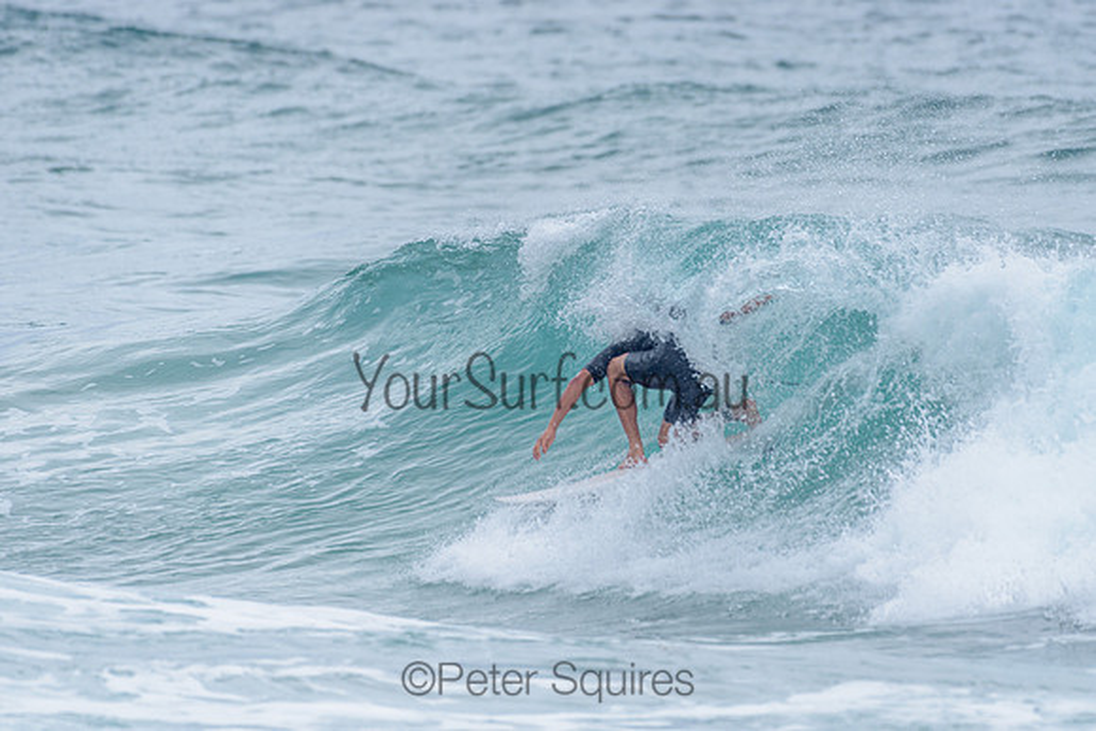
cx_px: 640
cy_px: 320
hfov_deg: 3.4
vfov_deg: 2.2
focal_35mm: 613
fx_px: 18660
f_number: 5.6
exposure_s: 1/2000
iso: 160
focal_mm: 500
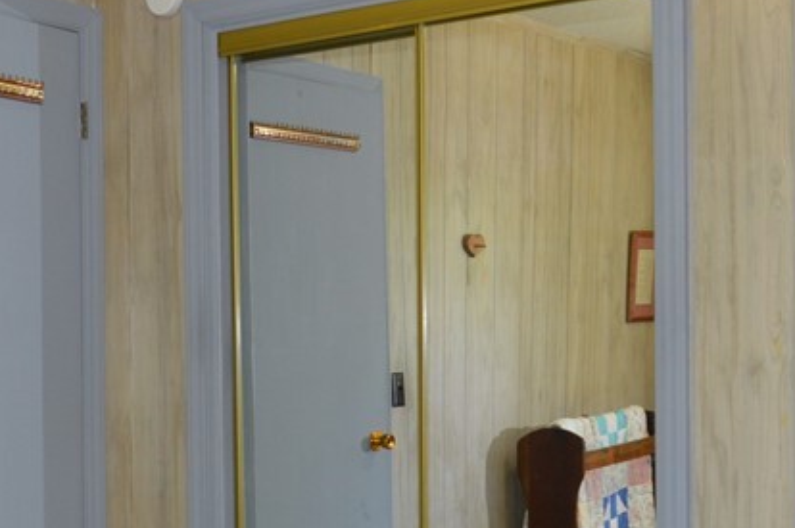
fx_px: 1390
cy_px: 361
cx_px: 289
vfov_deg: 21.4
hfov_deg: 31.8
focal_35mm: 63
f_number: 4
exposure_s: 1/60
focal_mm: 16
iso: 500
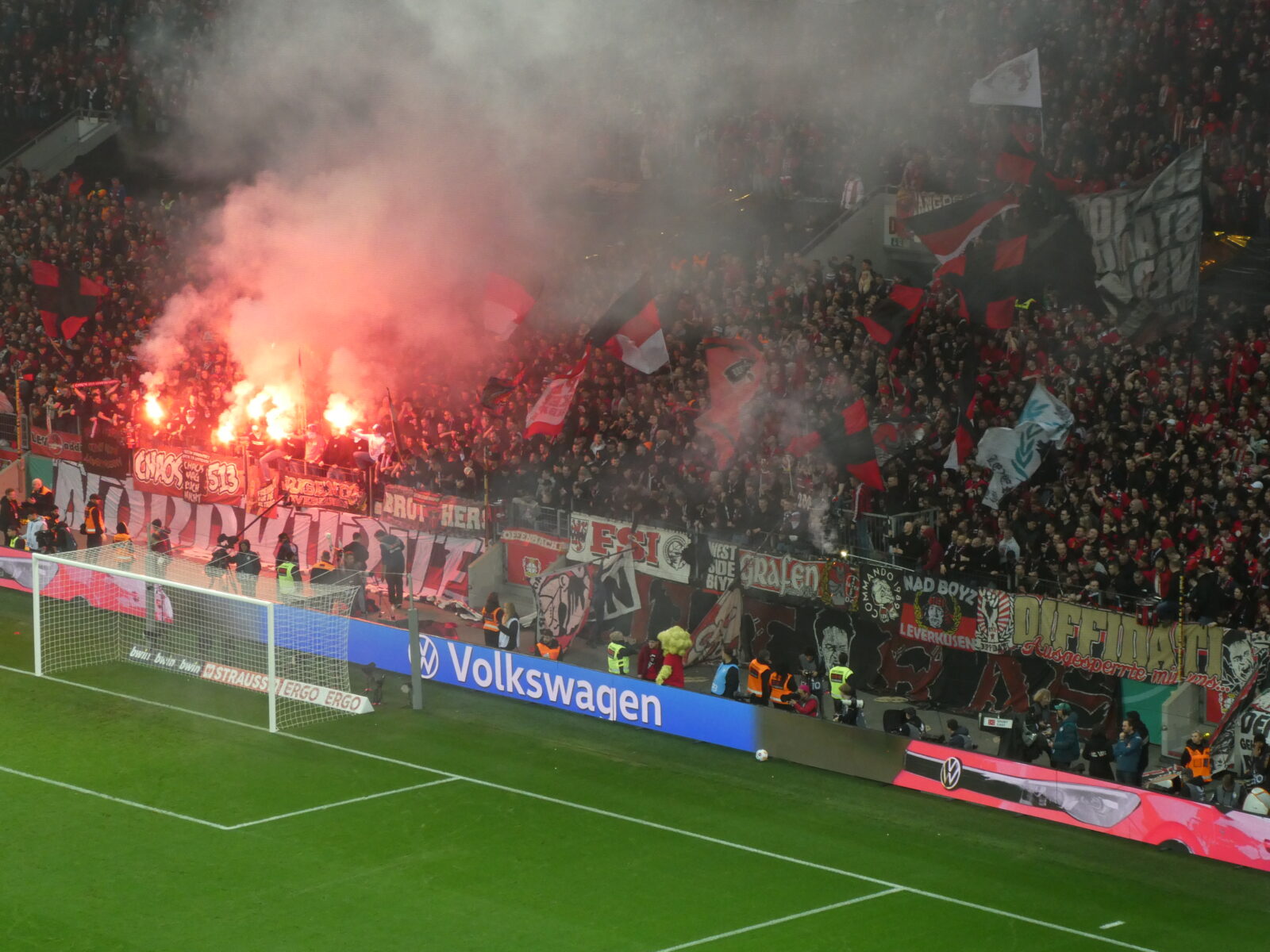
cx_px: 635
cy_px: 476
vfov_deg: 12.9
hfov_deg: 17.1
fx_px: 4219
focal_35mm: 115
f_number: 5.1
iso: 320
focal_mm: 20.6
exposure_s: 1/80
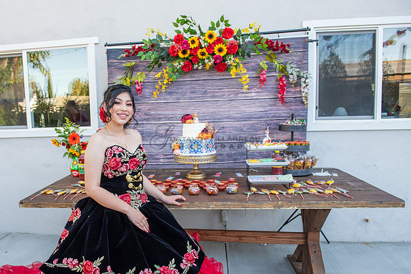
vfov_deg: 42.7
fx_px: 350
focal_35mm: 31
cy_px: 159
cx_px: 153
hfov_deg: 60.0
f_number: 5
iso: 400
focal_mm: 24
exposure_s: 1/200
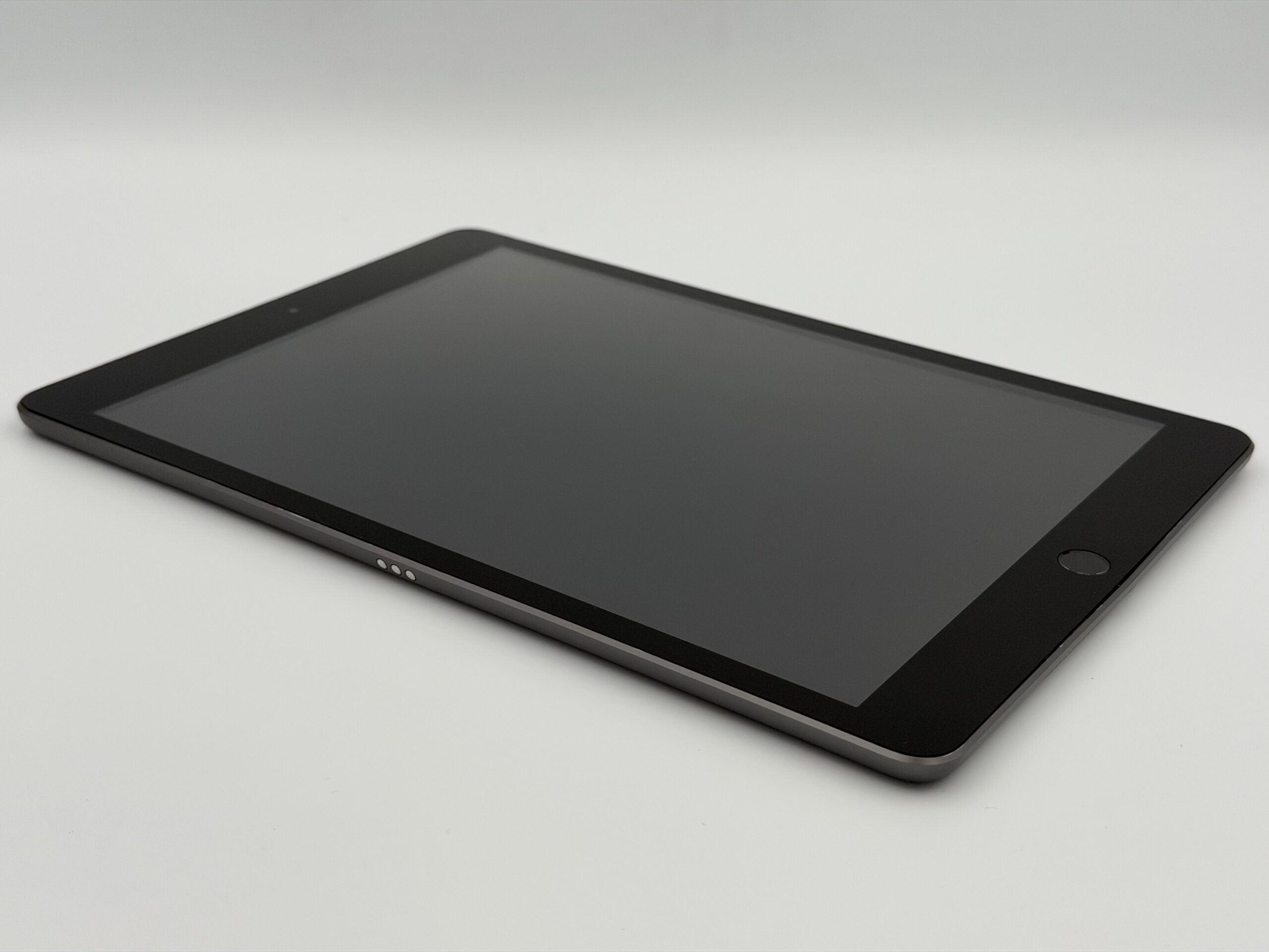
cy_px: 476
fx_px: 1760
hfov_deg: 39.7
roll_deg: -1.5
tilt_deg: -26.3
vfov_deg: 30.3
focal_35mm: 48
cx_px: 634
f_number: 1.78
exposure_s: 1/740
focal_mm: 6.76
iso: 64
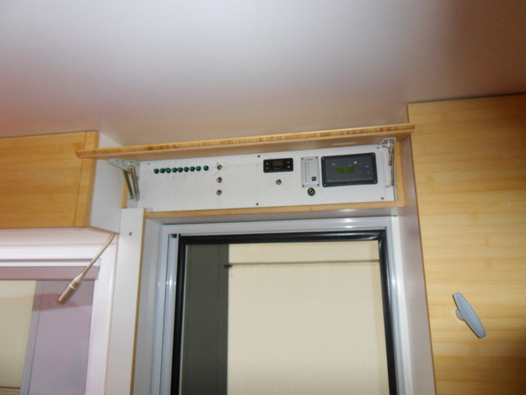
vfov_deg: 56.8
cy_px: 198
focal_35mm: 24
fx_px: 365
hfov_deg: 71.6
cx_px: 263
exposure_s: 1/30
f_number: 3.3
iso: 200
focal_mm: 4.2
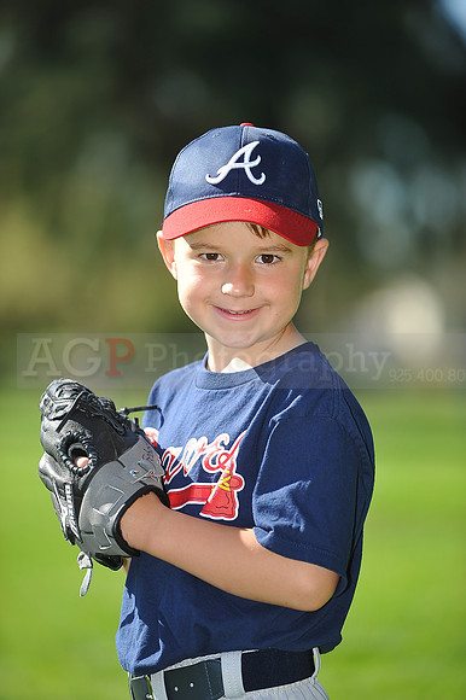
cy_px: 350
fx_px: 3888
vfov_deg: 10.3
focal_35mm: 200
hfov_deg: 6.9
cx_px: 233
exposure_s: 1/800
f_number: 4
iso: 200
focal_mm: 200
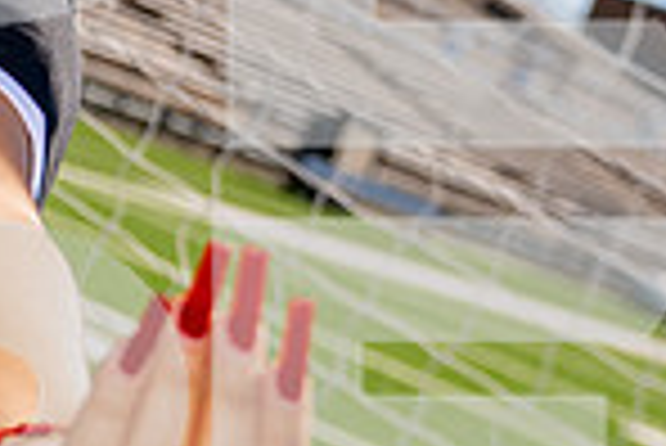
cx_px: -400
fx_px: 2685
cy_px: -88
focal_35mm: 145
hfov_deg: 13.2
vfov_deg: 9.4
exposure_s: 1/1000
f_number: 4
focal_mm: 37
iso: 100
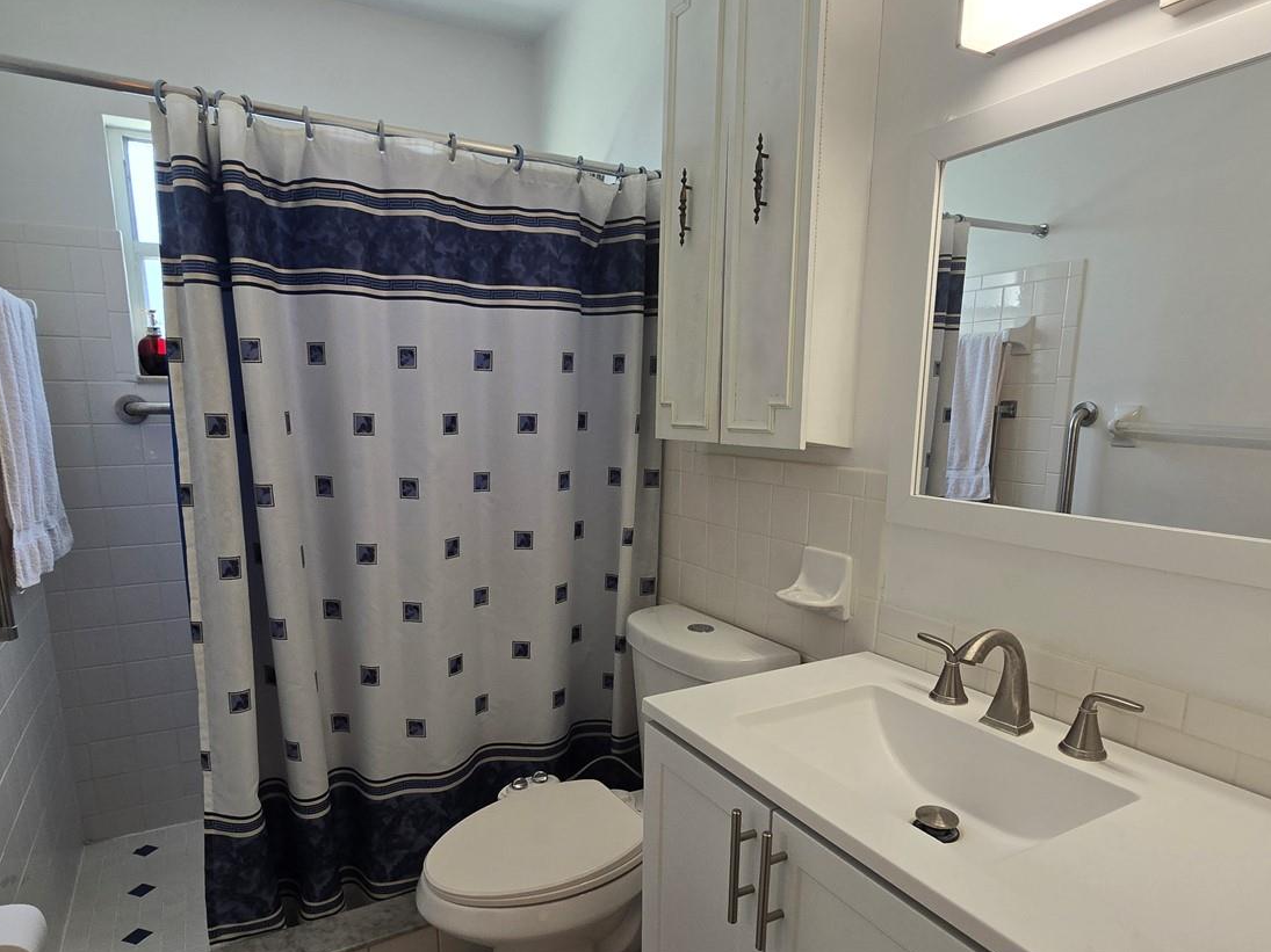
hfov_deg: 84.6
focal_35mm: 19
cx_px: 613
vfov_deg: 68.2
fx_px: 698
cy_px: 559
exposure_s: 1/120
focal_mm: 2.2
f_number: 2.2
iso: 64
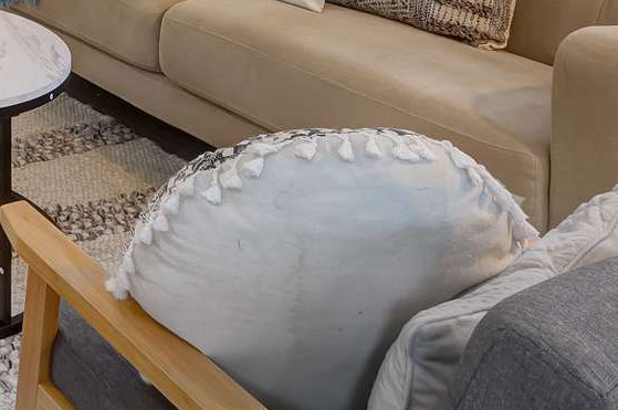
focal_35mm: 55
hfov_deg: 28.3
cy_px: -292
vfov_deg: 19.5
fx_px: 943
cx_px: -228
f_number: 14
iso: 400
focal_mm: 16
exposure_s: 1/5
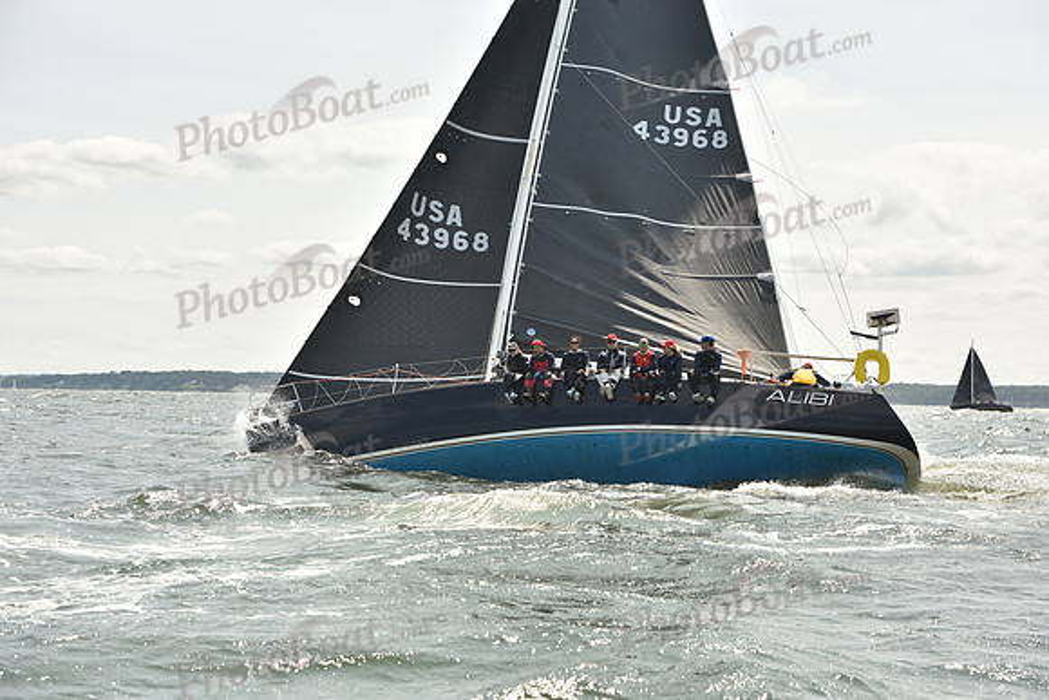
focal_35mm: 78
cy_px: 350
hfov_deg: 26.0
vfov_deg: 17.5
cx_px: 524
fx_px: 2273
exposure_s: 1/800
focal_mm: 78
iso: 250
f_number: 8
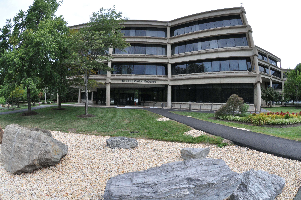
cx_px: 150
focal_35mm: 16
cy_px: 100
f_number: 13
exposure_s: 1/640
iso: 800
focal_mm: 10.5
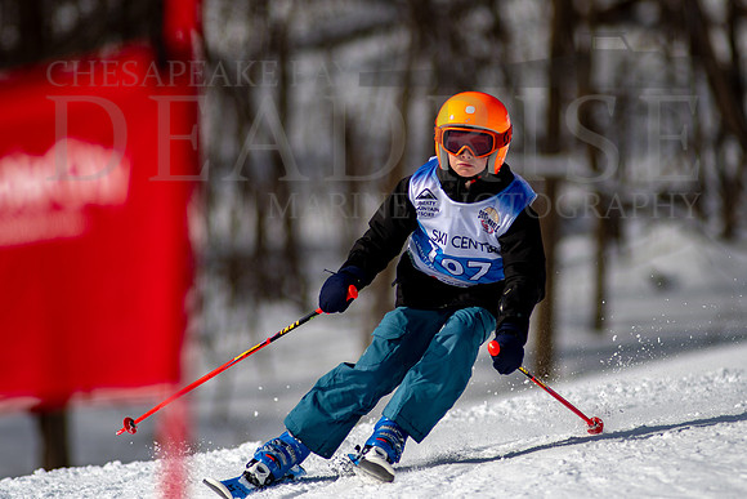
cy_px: 224
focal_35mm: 495
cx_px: 411
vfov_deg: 2.8
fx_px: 10277
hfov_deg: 4.2
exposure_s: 1/6400
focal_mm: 300
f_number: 2.8
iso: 100
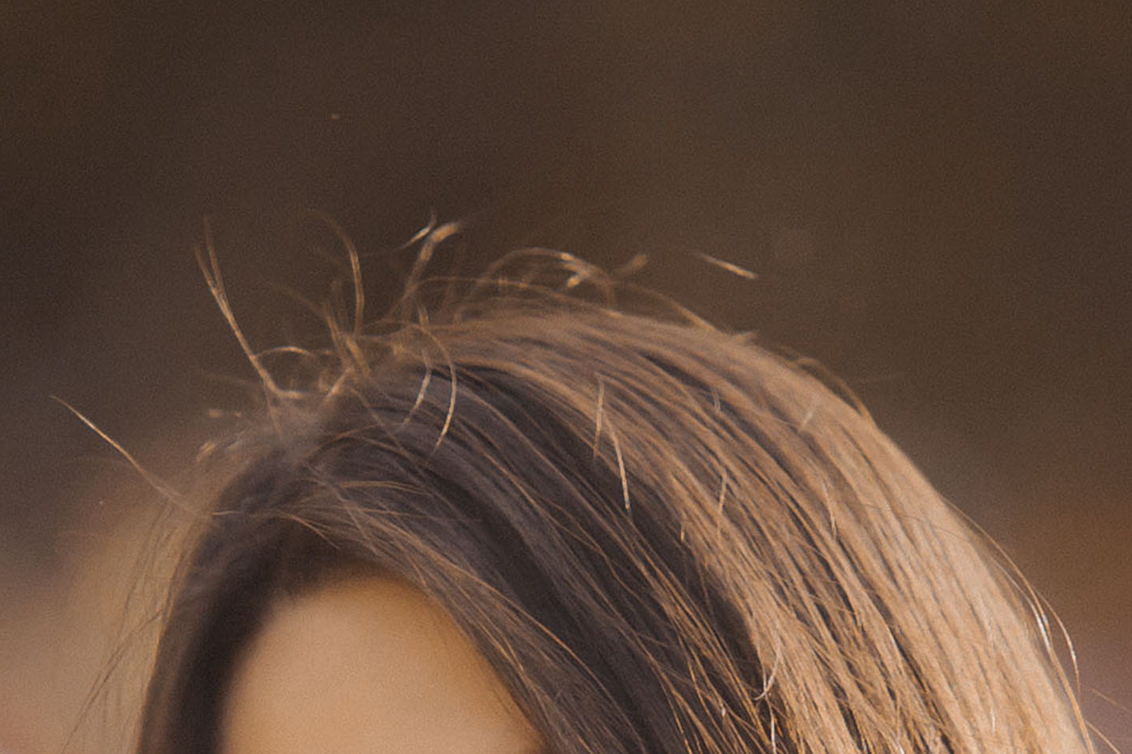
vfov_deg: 2.5
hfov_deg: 3.7
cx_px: 670
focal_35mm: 552
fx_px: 17352
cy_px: 980
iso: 640
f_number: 3.2
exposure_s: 1/1000
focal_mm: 185
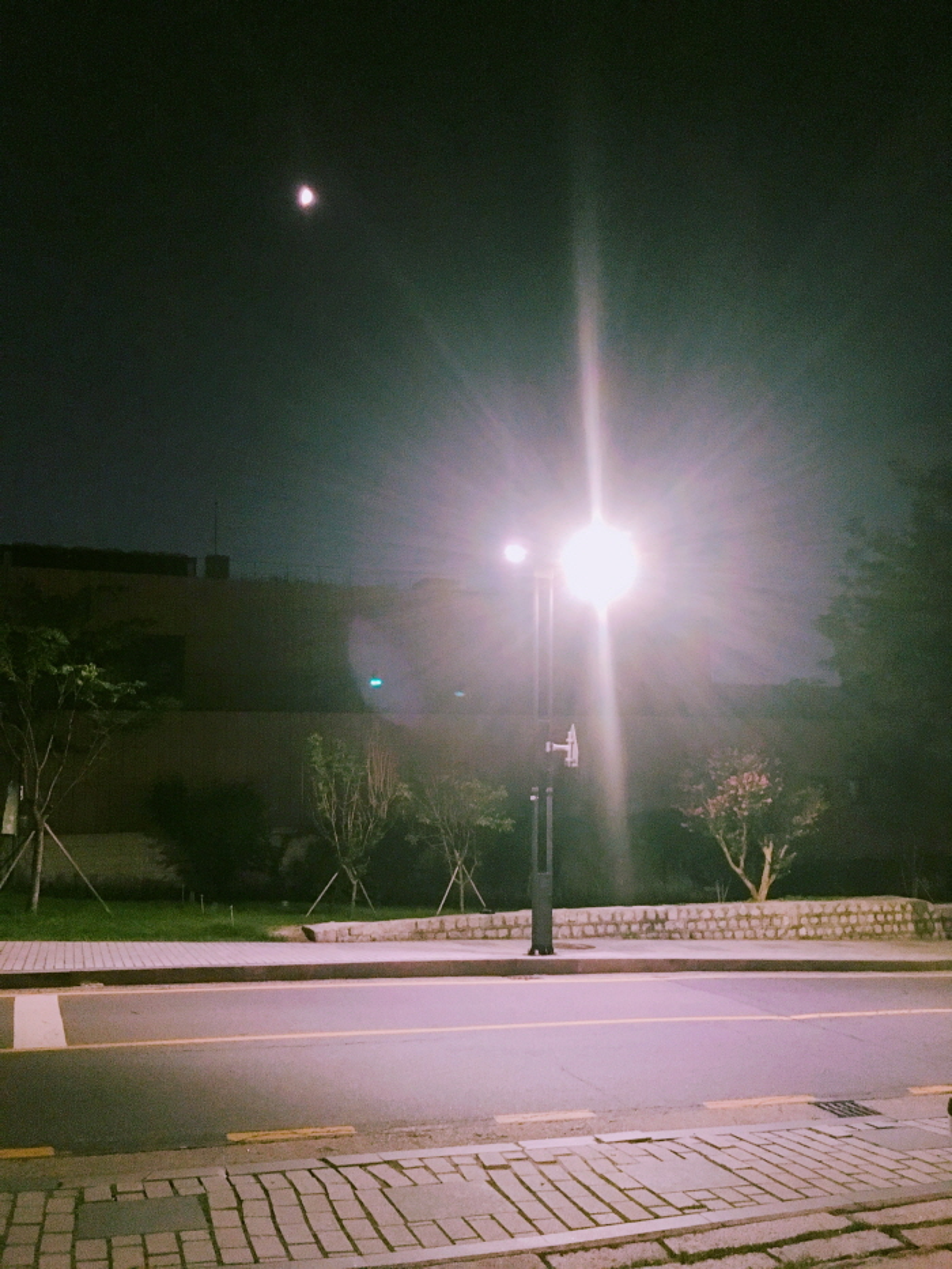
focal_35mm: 29
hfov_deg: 48.2
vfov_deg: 61.7
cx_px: 476
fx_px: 1063
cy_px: 634
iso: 200
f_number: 2.2
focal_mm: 4.15
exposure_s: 1/15
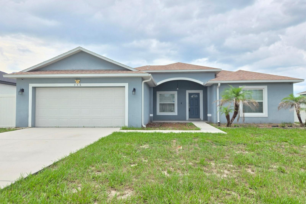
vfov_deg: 53.1
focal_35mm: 24
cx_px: 153
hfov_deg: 73.7
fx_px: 204
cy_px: 100
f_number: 1.8
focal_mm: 5.4
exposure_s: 1/1369
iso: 80
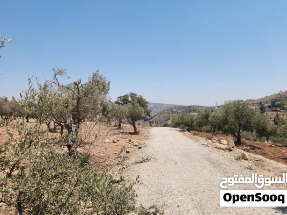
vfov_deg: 56.8
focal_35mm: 24
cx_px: 149
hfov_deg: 71.6
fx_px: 199
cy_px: 106
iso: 20
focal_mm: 5.4
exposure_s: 1/2077
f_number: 1.8
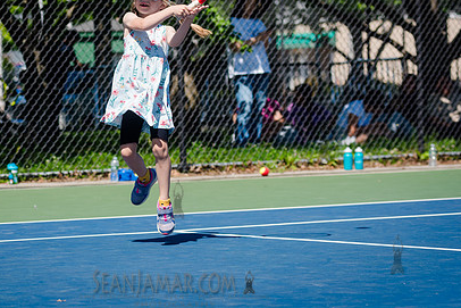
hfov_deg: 12.4
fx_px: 2114
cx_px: 144
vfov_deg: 8.3
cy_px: 112
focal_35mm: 165
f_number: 5
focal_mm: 105
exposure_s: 1/1250
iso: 200
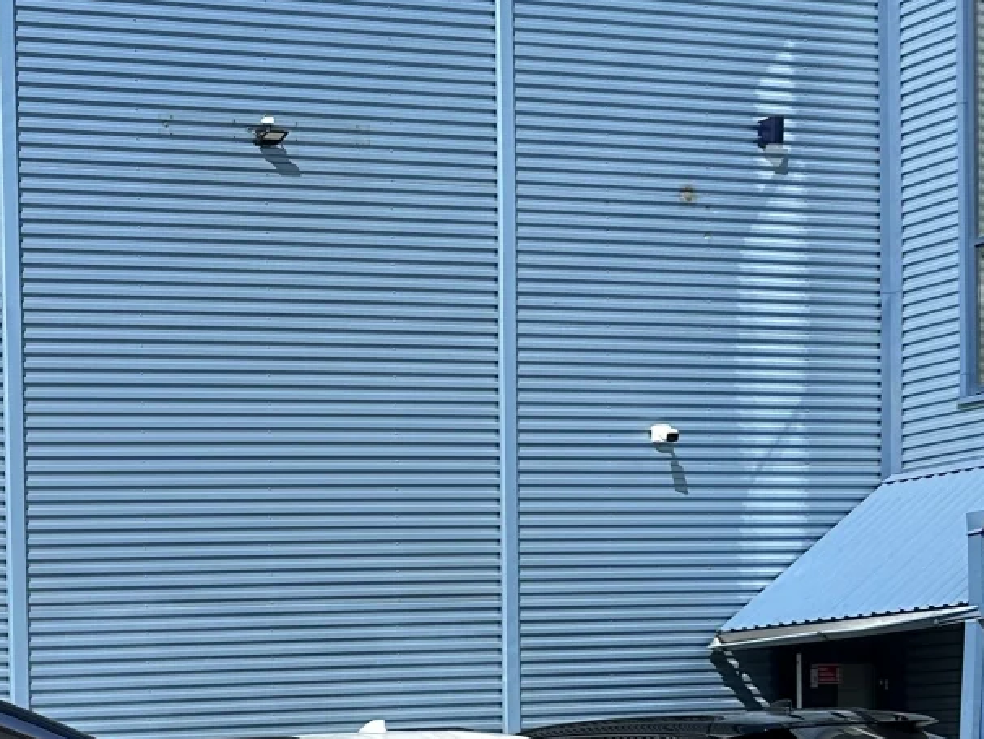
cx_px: -416
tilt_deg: -3.9
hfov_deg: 22.0
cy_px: 914
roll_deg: +3.1
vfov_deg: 18.3
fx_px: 2161
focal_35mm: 76
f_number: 1.78
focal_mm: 6.86
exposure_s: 1/3717
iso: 80
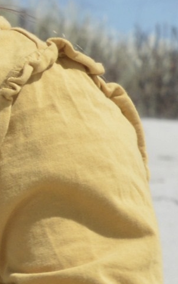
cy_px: 128
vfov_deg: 3.6
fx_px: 4515
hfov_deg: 2.2
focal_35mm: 583
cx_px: -652
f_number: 14
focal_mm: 55
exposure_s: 1/200
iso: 200
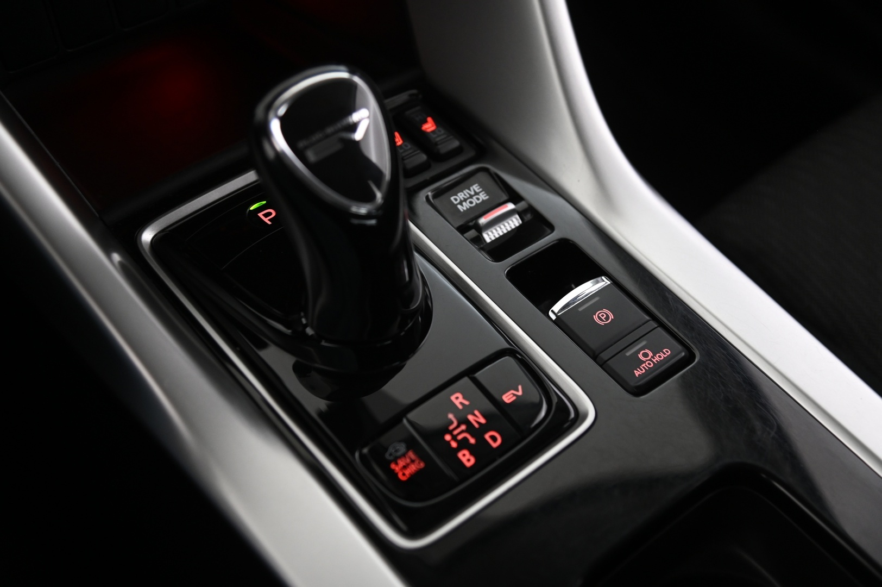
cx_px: 441
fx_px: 1273
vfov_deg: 25.9
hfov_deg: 38.2
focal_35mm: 52
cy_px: 294
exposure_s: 1/20
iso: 2000
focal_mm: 52
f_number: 4
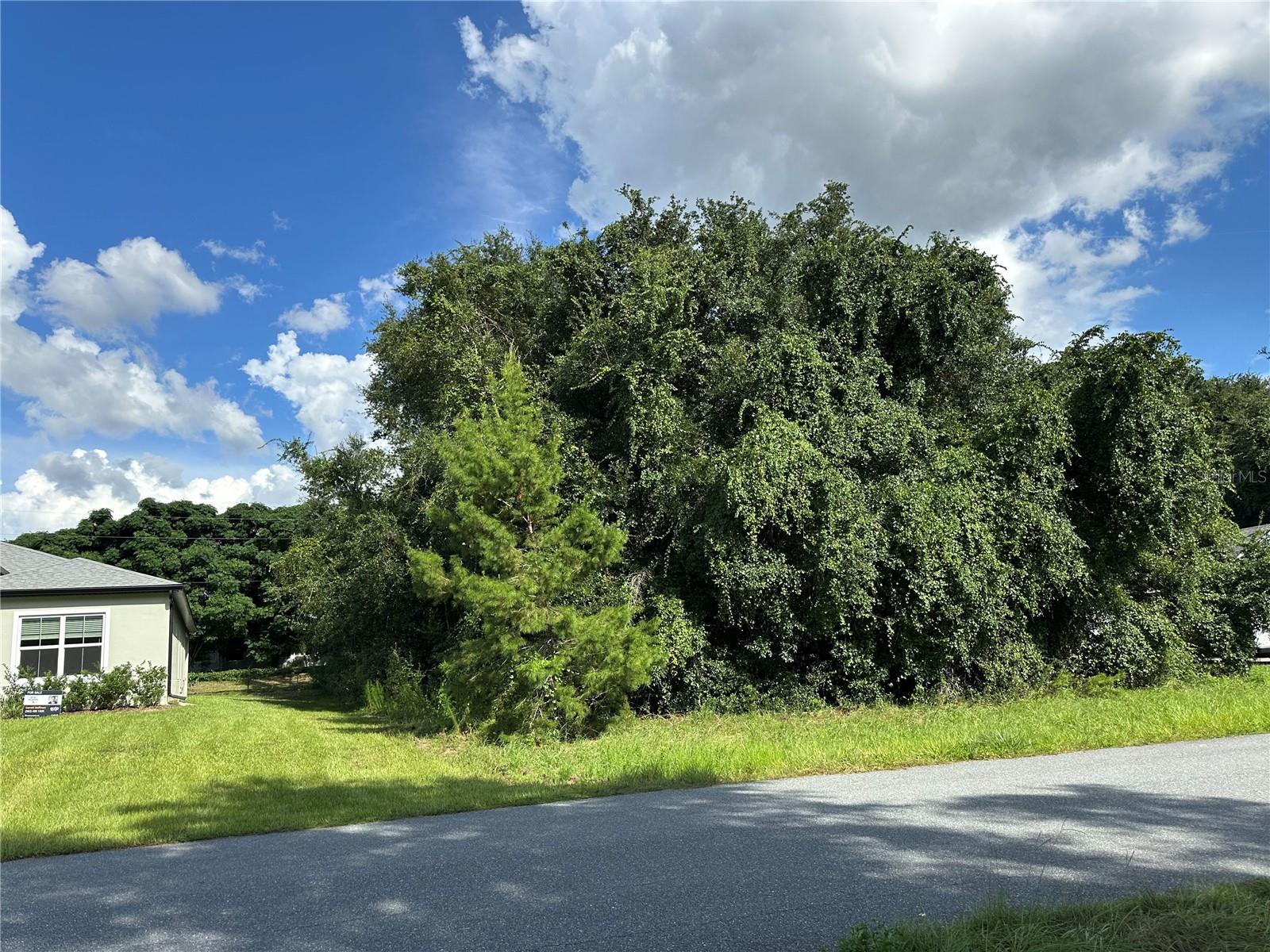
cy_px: 476
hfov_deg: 71.6
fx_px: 881
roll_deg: +3.7
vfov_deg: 56.8
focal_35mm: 24
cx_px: 635
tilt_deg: +11.2
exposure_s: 1/3155
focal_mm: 6.86
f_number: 1.78
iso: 80
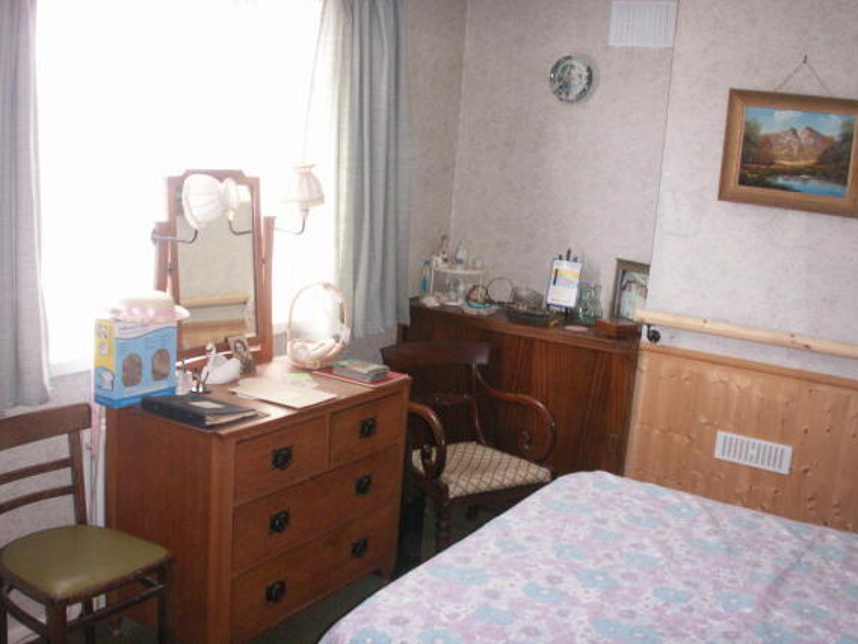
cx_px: 439
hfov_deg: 49.0
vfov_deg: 37.7
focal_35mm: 38
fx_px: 942
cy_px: 317
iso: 160
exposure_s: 1/60
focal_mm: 7.7
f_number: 3.5
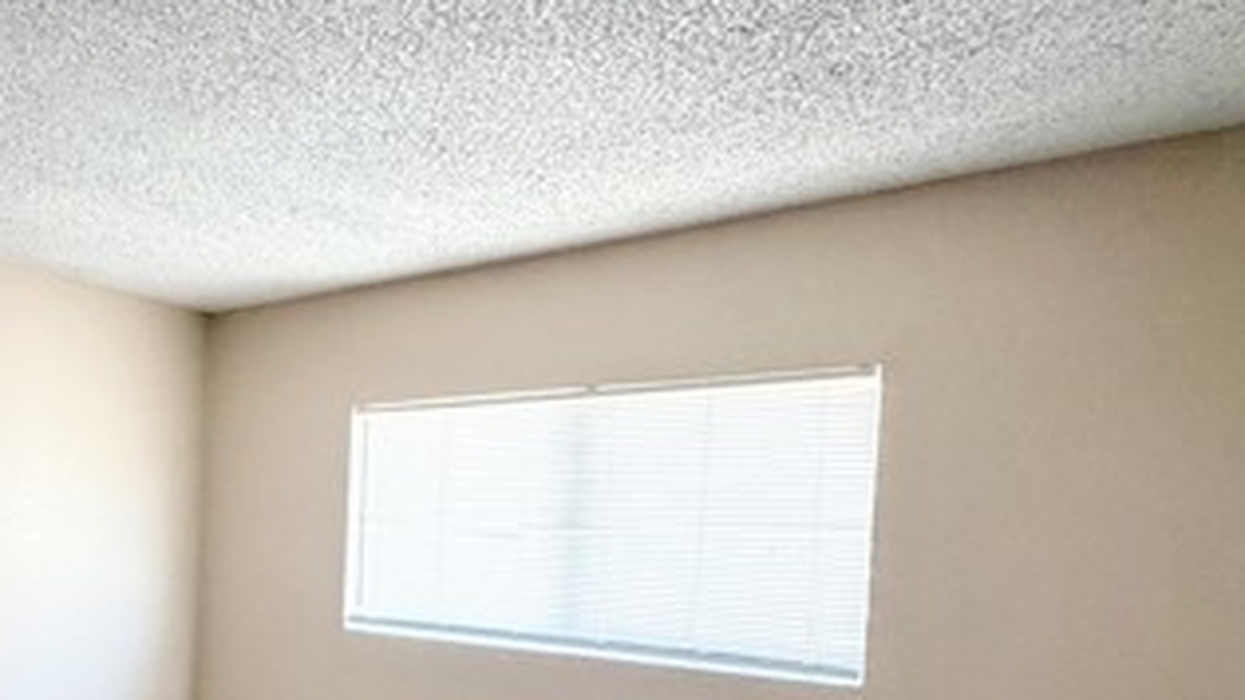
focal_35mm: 31
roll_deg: -1.0
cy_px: 573
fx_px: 1023
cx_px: 233
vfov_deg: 36.3
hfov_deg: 57.5
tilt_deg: -2.6
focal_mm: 2.22
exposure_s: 1/60
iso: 320
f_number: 2.2
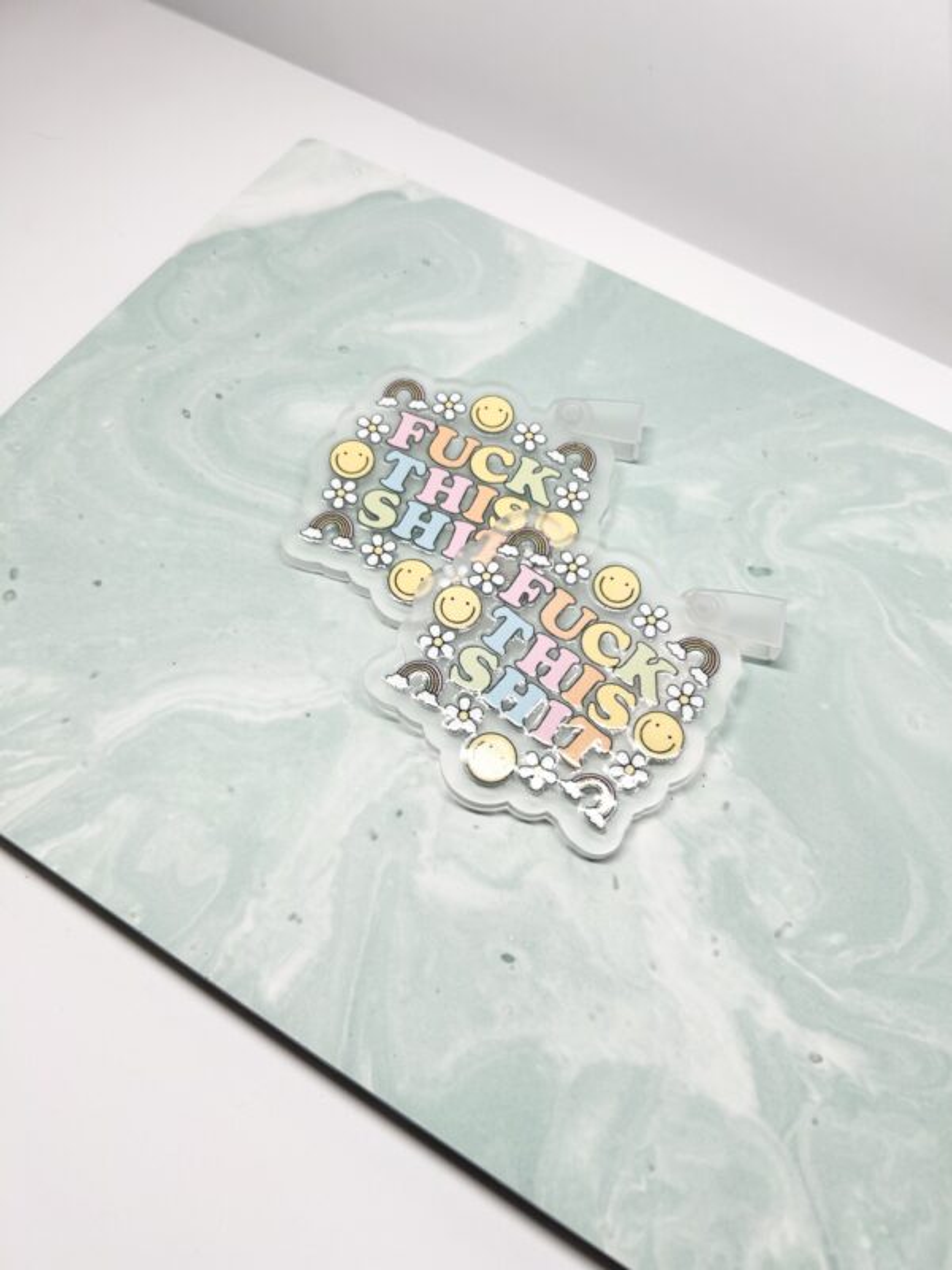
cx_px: 476
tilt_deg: -64.0
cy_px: 635
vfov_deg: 67.3
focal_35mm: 26
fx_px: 953
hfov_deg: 53.1
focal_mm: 5.7
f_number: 1.5
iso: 40
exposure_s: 1/238
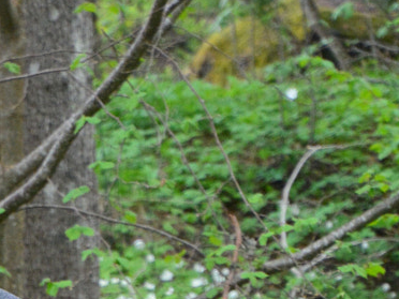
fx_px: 7146
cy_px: 784
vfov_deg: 2.4
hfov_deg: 3.2
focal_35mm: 620
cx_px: -167
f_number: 8
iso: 1000
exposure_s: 1/250
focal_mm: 100
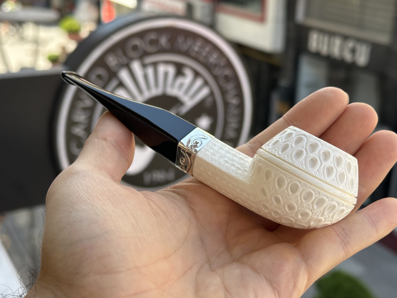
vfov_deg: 27.0
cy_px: 157
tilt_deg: -20.3
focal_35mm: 54
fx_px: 619
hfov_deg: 35.5
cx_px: 203
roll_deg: -1.8
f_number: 1.78
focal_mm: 6.86
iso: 64
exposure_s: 1/555
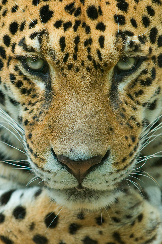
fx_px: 2030
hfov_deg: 4.6
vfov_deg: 6.9
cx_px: 81
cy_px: 122
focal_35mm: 300
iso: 400
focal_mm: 200
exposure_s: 1/200
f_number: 4.5
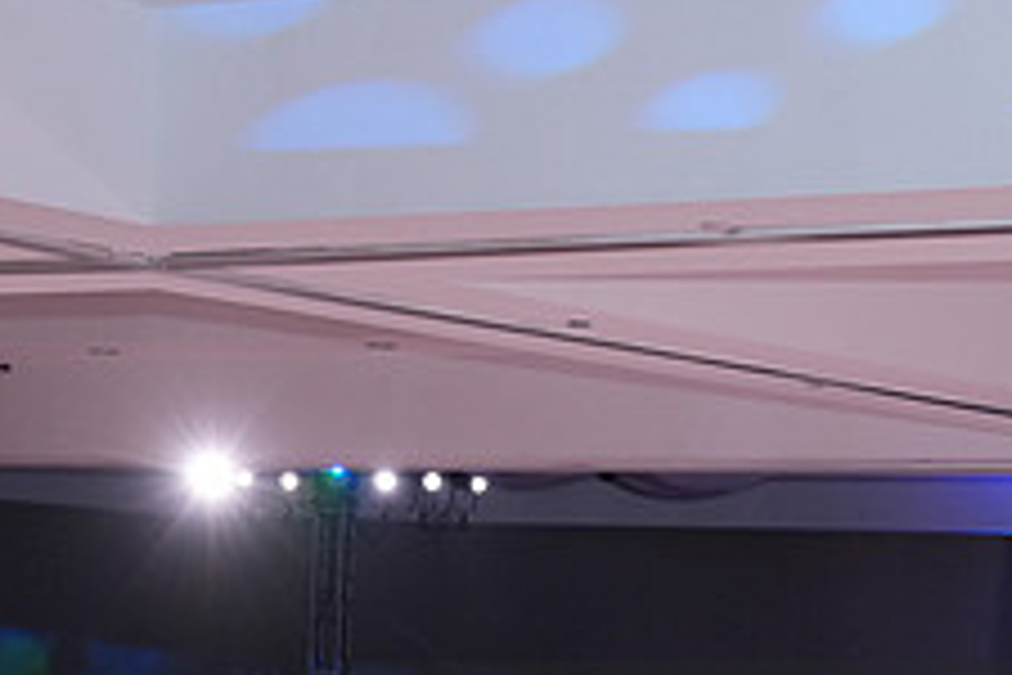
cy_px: 781
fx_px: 3290
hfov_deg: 17.3
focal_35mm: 117
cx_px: 832
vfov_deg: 11.5
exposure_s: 1/200
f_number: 4.5
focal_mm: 45.4
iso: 2000
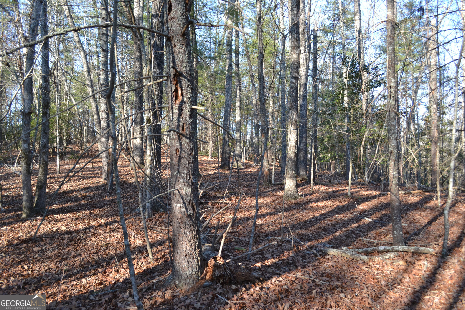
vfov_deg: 43.6
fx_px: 387
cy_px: 155
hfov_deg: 61.9
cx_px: 232
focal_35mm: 30
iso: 200
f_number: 5.6
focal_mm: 20
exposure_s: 1/125
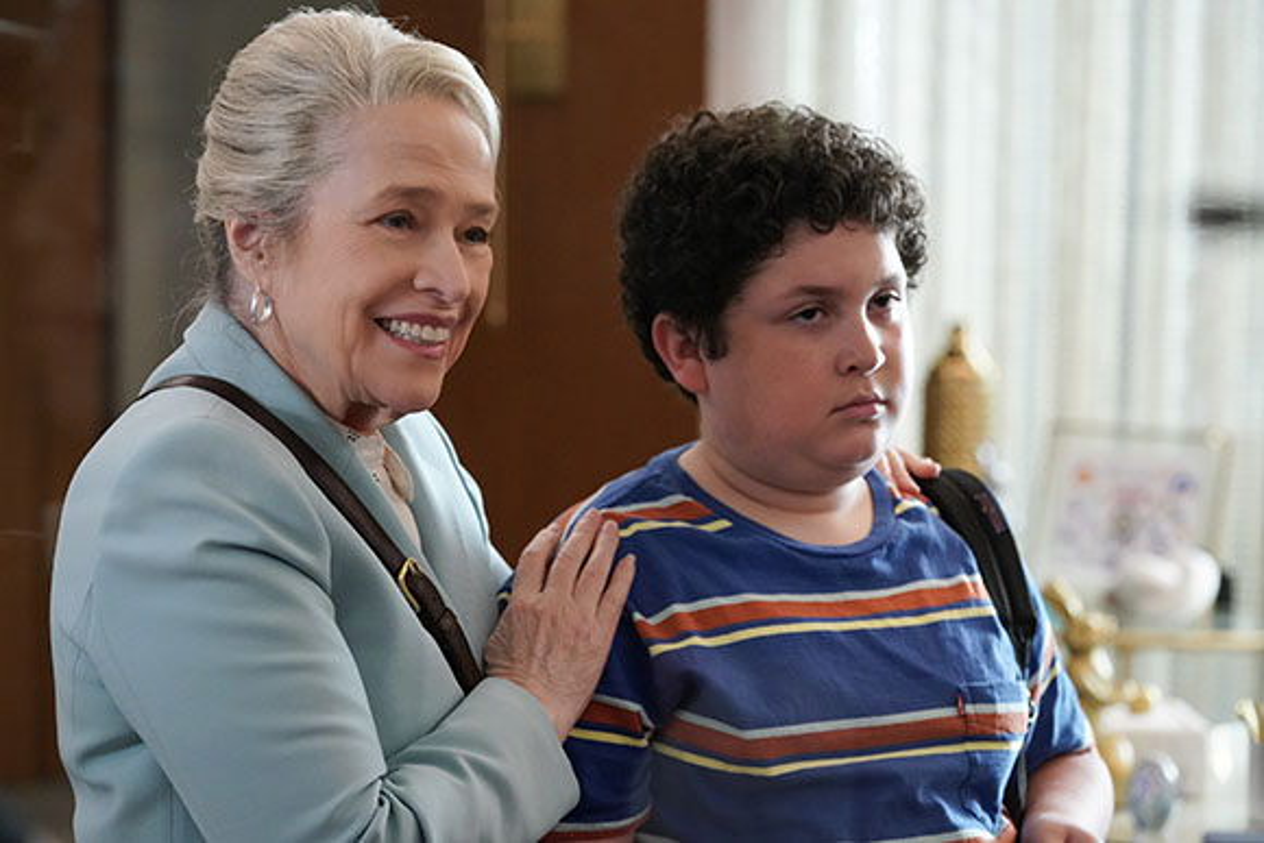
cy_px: 422
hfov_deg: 19.6
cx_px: 632
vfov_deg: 13.2
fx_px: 3652
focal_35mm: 104
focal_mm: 104
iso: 8000
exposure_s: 1/125
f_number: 4.5
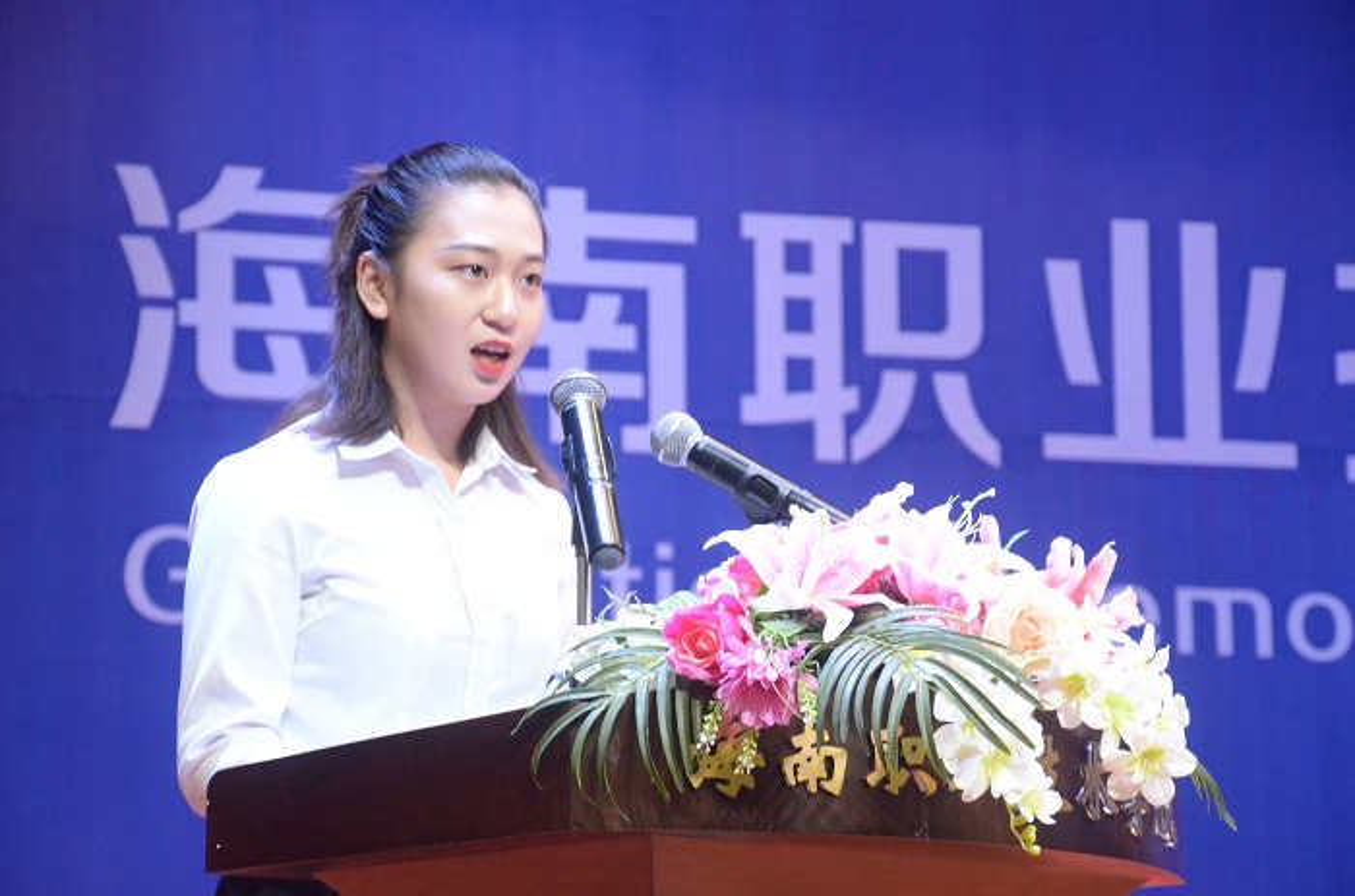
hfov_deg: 16.1
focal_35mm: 128
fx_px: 4787
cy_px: 448
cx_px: 678
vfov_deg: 10.7
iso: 4000
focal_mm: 85
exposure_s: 1/80
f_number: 7.1
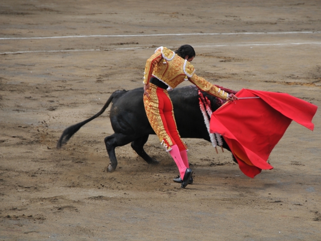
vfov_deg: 4.5
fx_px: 3033
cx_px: 181
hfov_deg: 6.1
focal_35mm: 327
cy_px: 121
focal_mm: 200
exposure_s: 1/350
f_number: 5.6
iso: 200
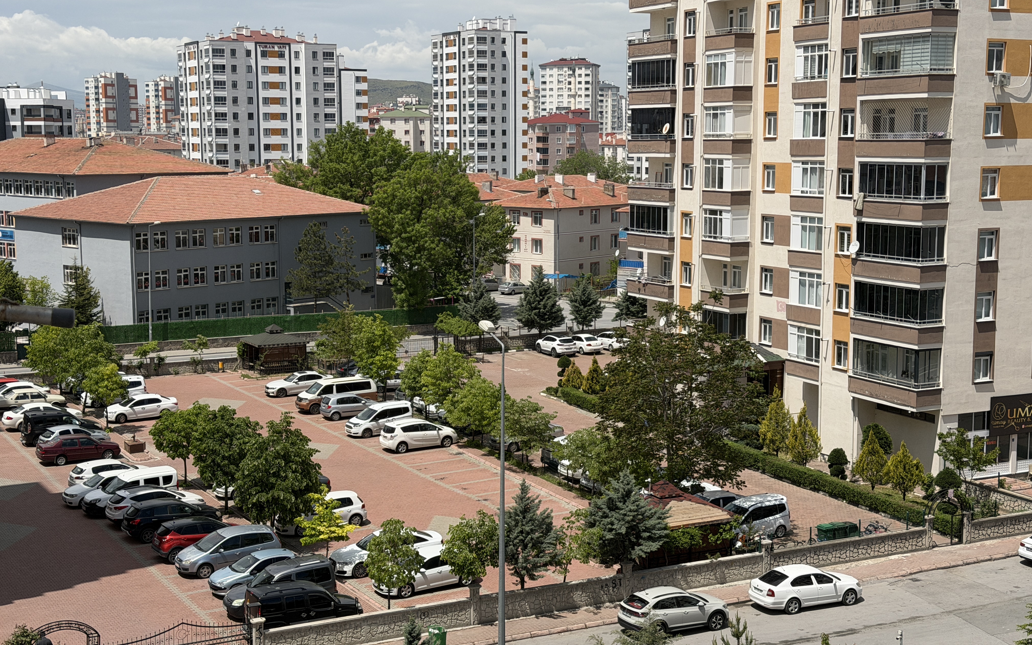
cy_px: 311
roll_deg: +0.5
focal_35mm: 51
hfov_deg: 39.6
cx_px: 516
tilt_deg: -7.1
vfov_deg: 25.3
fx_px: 1434
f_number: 1.78
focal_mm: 6.76
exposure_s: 1/7874
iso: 64
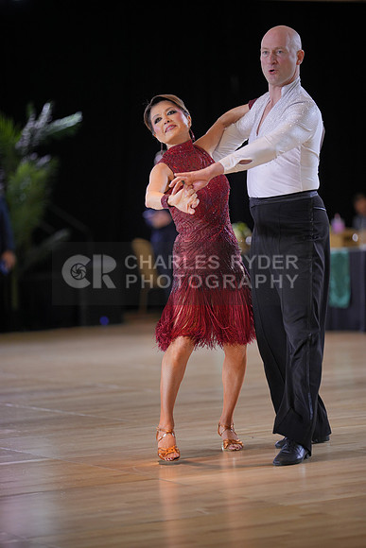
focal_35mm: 130
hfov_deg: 10.6
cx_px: 183
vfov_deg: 15.8
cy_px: 274
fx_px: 1981
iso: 800
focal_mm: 130
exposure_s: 1/500
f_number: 2
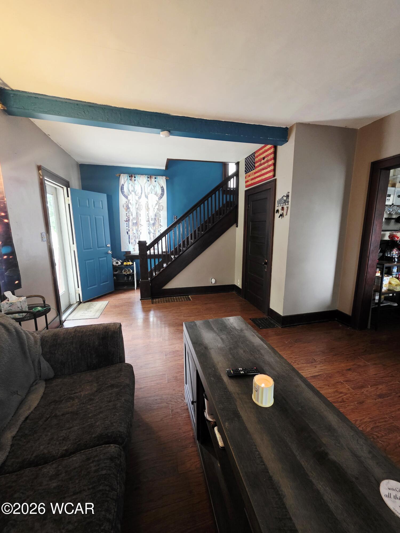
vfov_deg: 106.2
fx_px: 200
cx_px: 200
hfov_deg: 89.9
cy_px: 266
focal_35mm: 13
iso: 640
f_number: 1.9
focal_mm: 2.2
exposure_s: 1/60.2
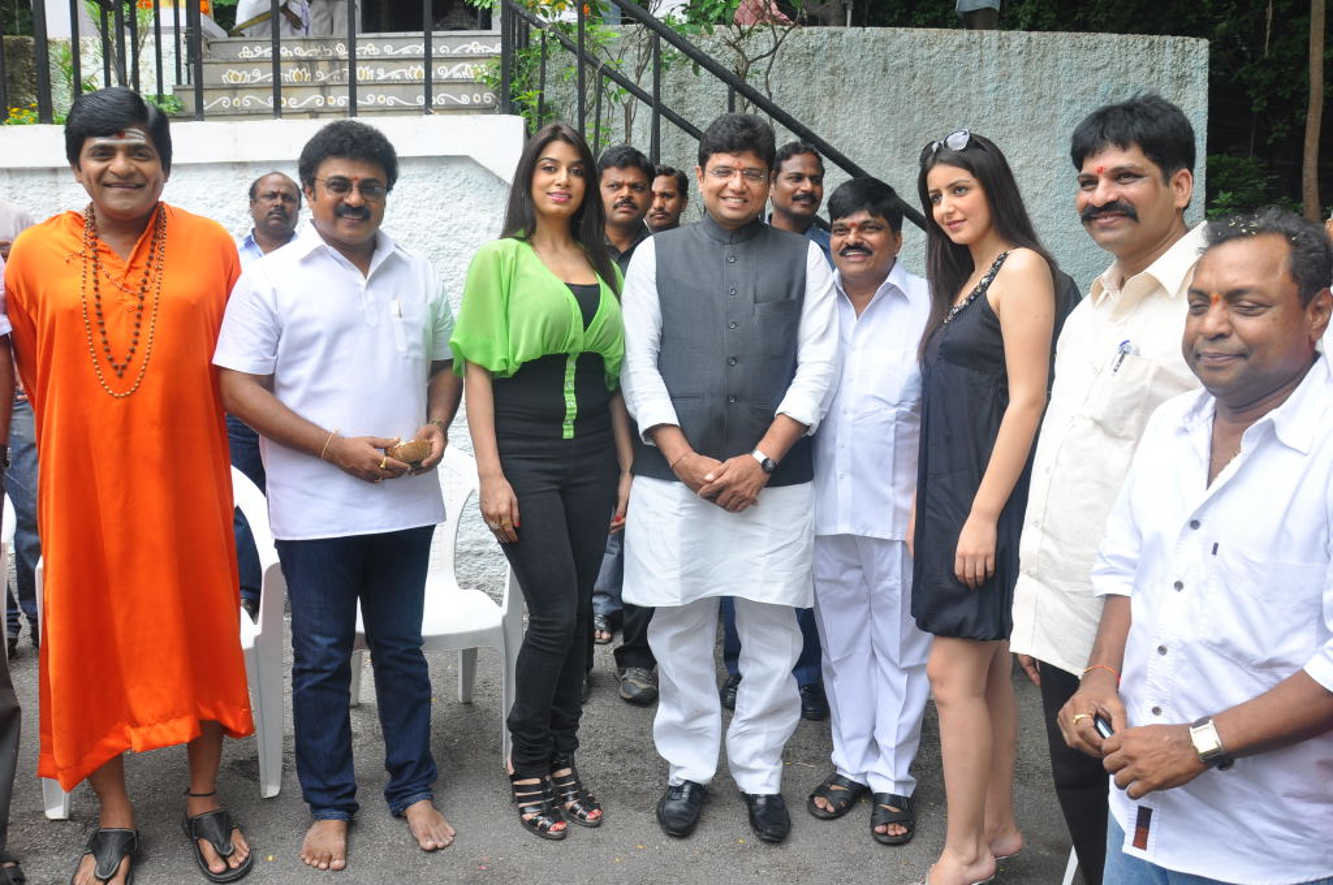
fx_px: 998
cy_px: 442
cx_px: 666
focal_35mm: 27
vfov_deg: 47.8
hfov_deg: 67.4
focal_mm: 18
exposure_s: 1/100
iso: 250
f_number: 8
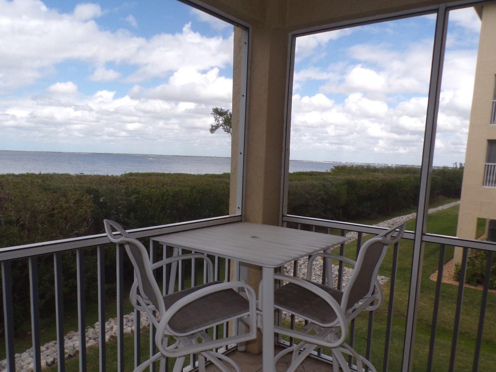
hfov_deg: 61.6
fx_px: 416
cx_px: 265
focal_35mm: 29
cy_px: 210
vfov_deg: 48.1
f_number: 5.8
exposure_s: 1/140
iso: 80
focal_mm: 4.3
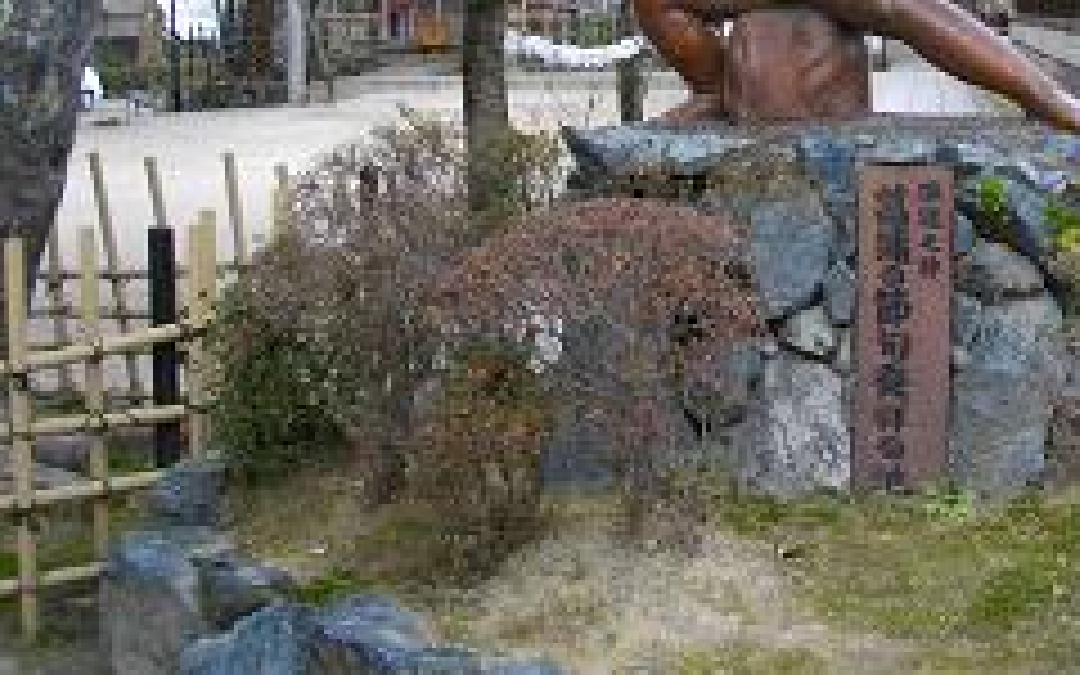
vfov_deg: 22.9
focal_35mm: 55
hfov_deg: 36.3
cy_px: 45
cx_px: 767
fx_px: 1619
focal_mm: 5.7
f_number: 2.9
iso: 100
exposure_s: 1/160
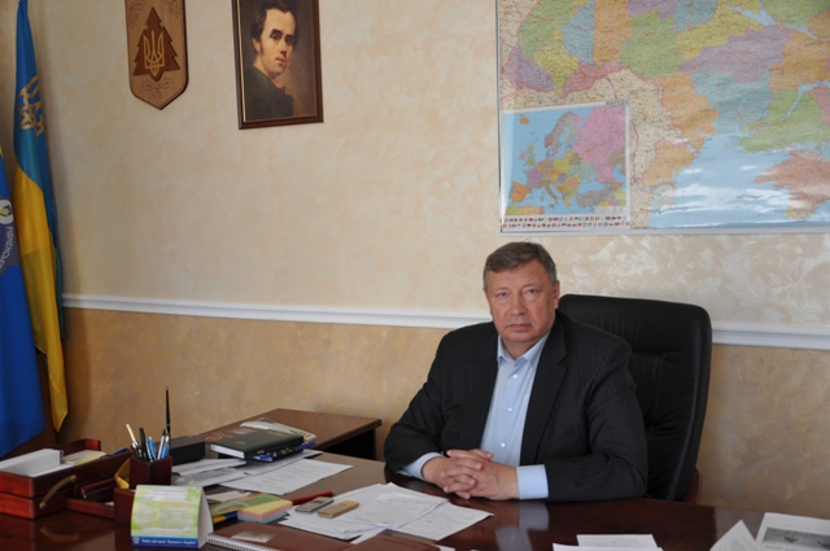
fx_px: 967
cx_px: 415
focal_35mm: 42
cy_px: 276
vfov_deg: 31.8
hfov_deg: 46.5
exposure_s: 1/30
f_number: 4
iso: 200
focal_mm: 28
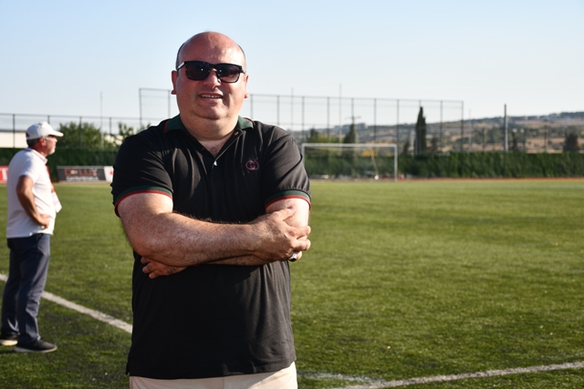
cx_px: 292
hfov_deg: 33.4
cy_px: 194
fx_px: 973
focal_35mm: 60
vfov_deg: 22.6
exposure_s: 1/250
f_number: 5
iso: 100
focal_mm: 40
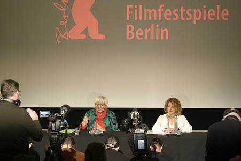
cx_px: 120
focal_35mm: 120
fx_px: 803
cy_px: 80
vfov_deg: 11.4
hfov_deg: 17.1
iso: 5000
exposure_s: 1/250
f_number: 5
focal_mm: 120
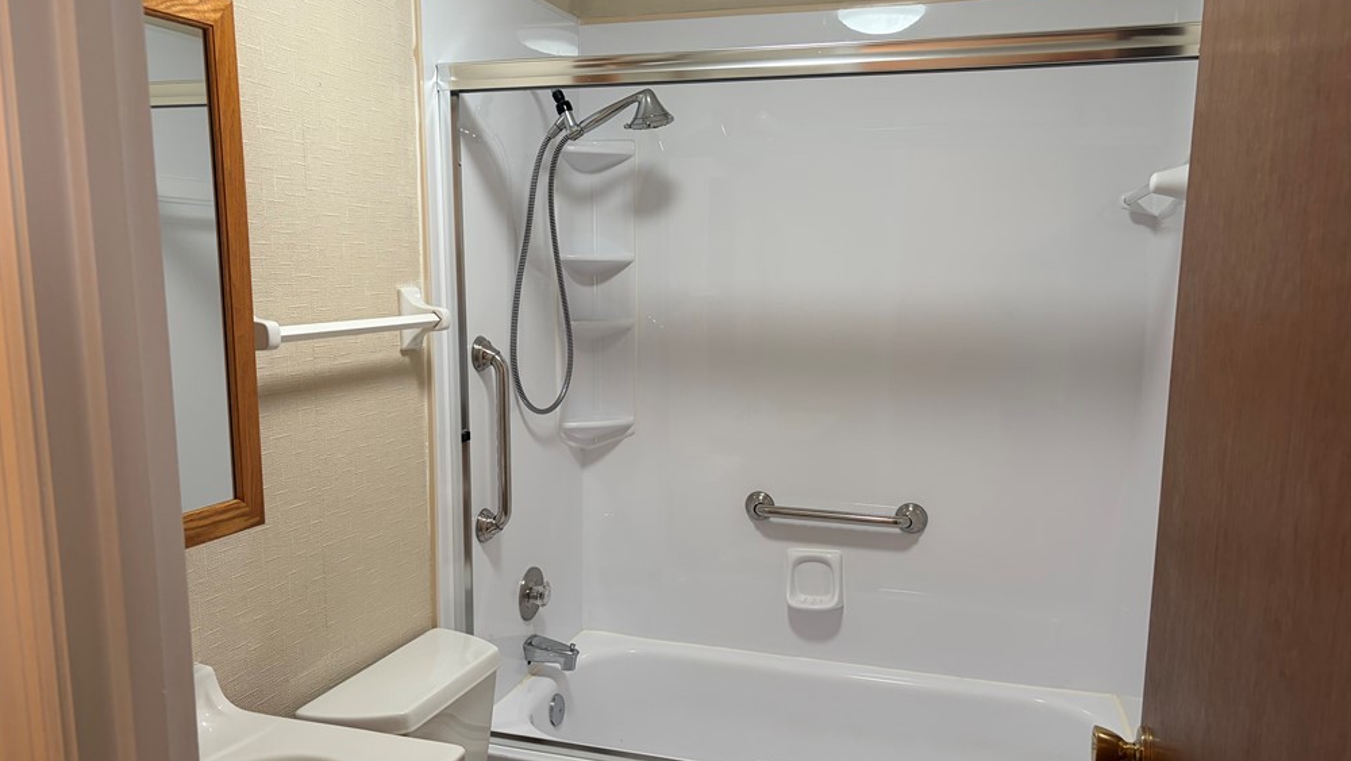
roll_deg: -0.2
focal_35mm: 29
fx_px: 1039
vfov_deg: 40.2
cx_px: 678
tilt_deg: -9.5
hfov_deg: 66.1
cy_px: 420
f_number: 1.6
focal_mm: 5.96
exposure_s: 1/60
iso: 125
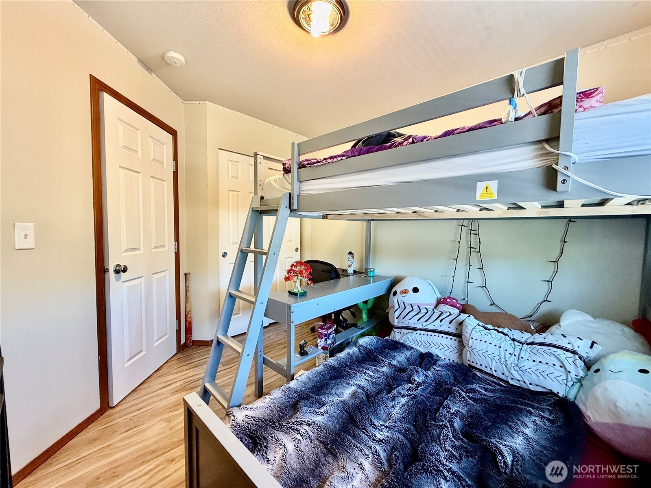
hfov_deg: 102.1
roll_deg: -1.9
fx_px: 263
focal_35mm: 14
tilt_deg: -3.9
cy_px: 244
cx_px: 326
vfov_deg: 85.7
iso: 320
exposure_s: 1/60
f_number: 2.2
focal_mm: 2.22
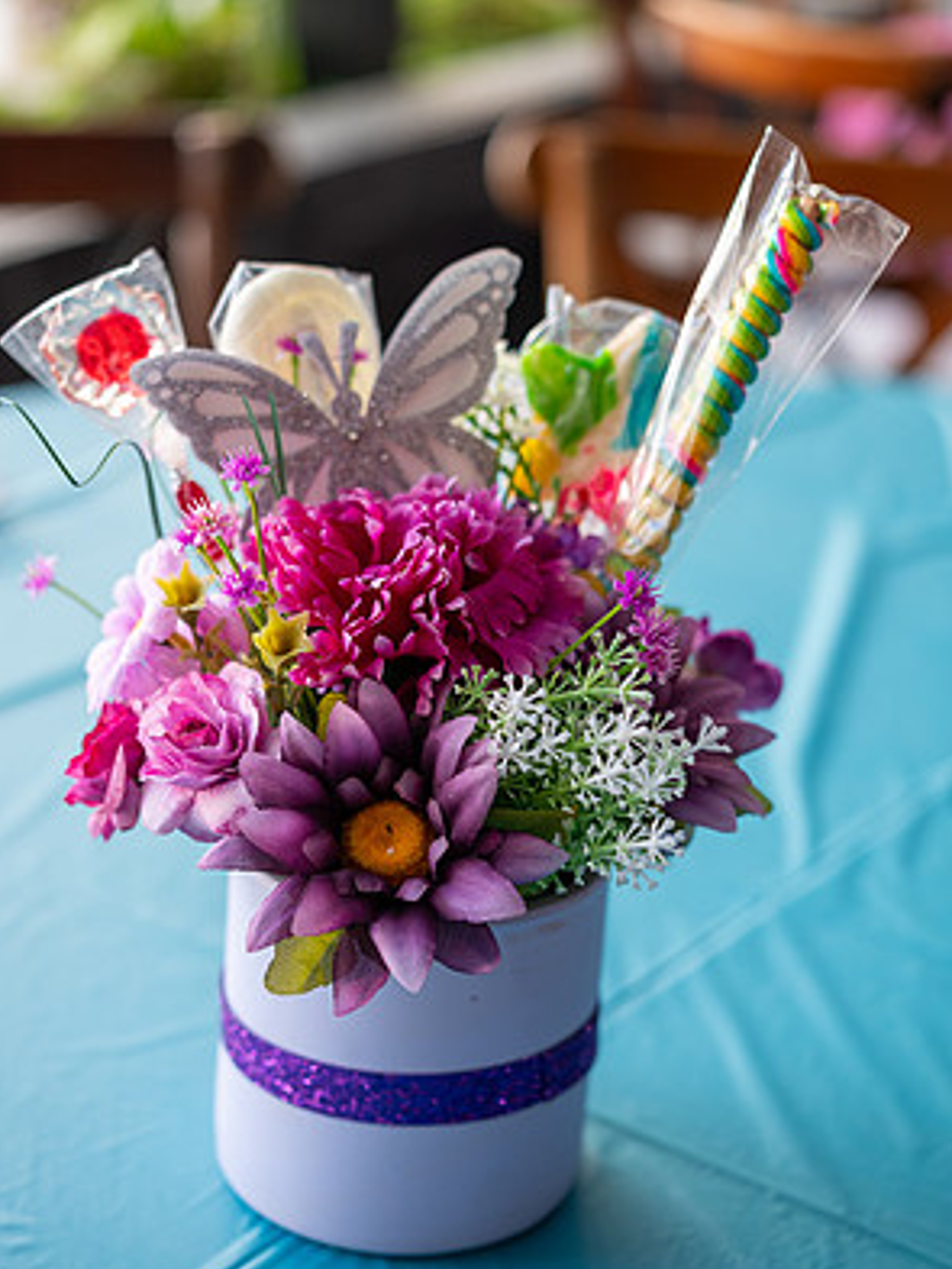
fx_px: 2419
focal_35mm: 66
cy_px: 672
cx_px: 481
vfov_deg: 29.4
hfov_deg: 22.3
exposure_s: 1/100
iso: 100
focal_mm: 60
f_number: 4
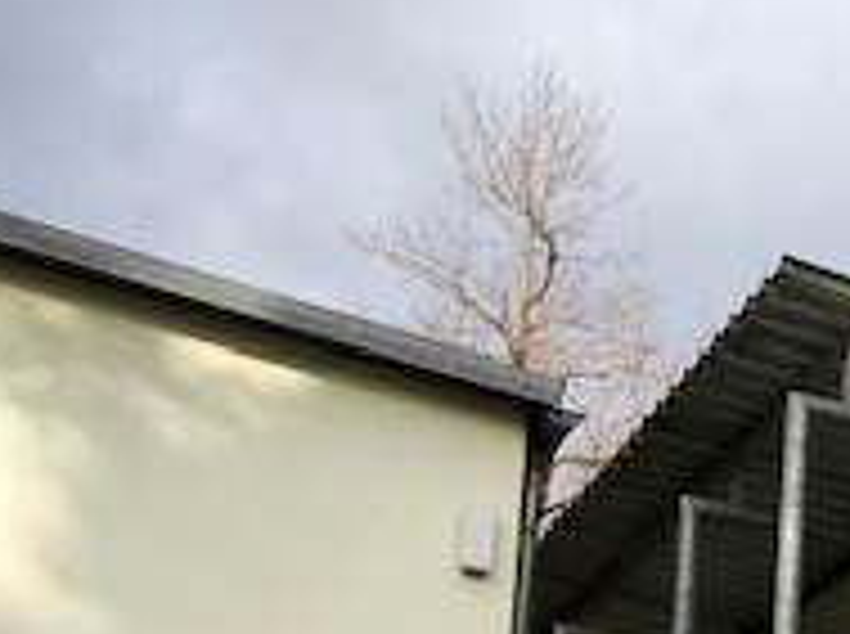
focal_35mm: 95
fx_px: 2328
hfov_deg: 18.4
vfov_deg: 14.6
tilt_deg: +9.8
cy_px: 899
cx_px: 1268
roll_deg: -0.9
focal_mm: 3.99
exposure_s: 1/979
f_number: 1.8
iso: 20
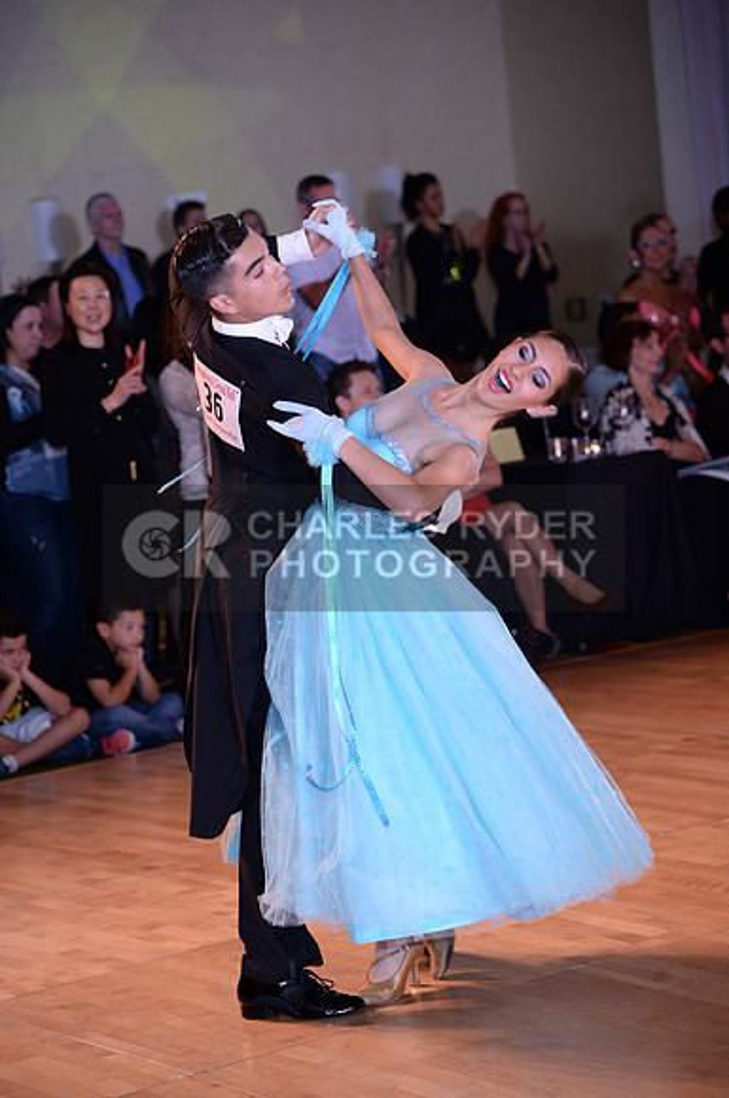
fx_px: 3199
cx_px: 364
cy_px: 549
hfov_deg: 13.0
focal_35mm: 105
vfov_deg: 19.5
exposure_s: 1/250
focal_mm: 105
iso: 1250
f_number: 4.5
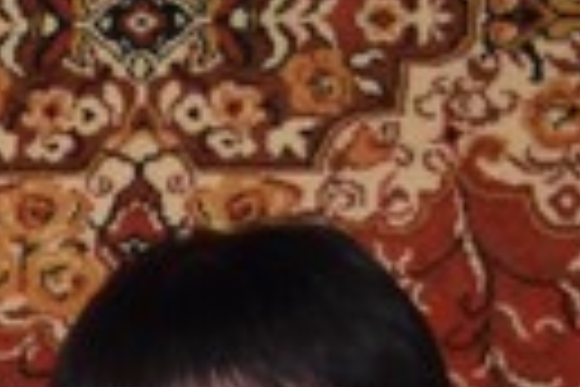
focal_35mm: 188
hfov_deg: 8.7
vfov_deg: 6.9
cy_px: 904
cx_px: -1261
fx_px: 3029
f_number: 3.5
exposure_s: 1/160
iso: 800
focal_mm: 18
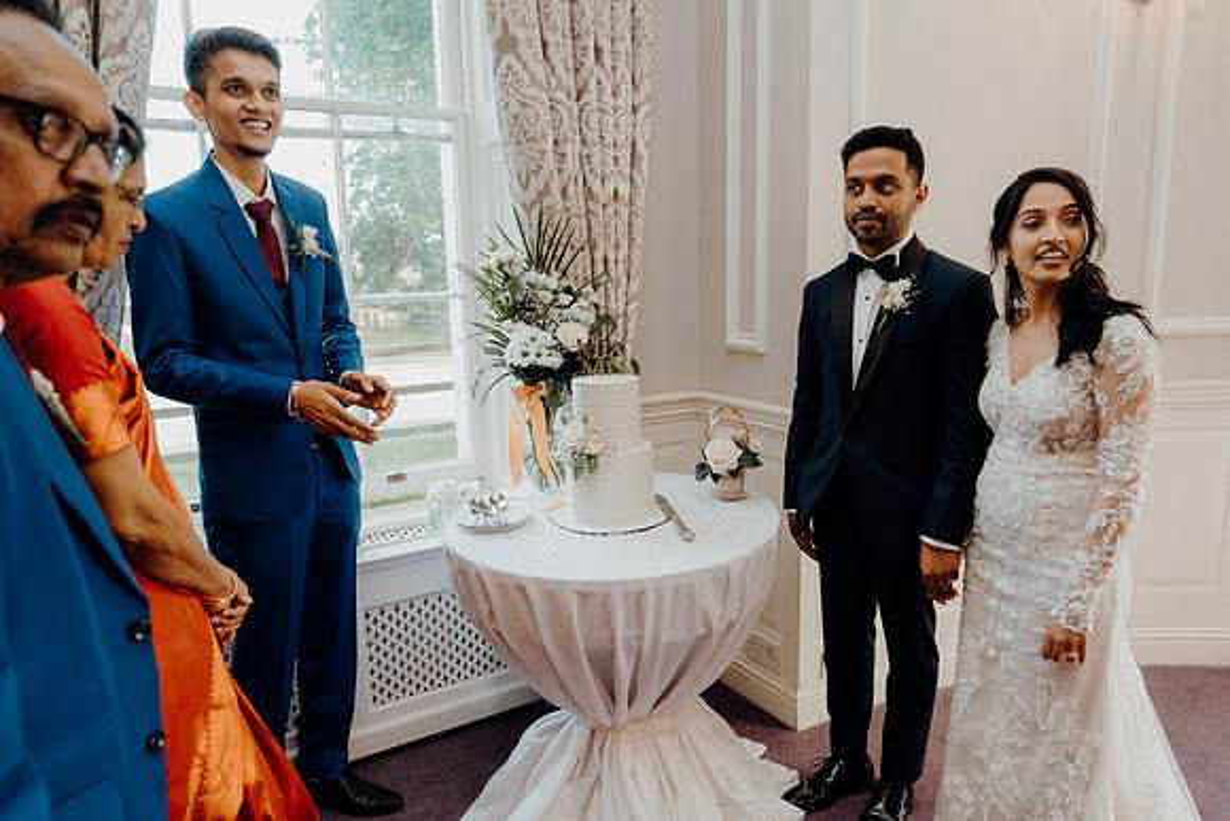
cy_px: 410
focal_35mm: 24
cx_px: 615
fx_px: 820
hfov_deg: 73.7
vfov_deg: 53.2
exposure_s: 1/200
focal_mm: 24
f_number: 3.5
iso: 500
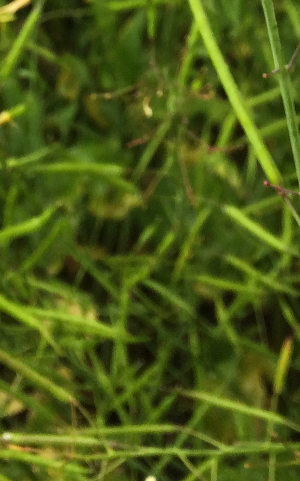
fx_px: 1269
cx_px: 283
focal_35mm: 97
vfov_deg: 18.8
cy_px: -250
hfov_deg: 13.3
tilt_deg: -35.4
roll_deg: +0.3
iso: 32
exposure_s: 1/554
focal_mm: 4.15
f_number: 2.2
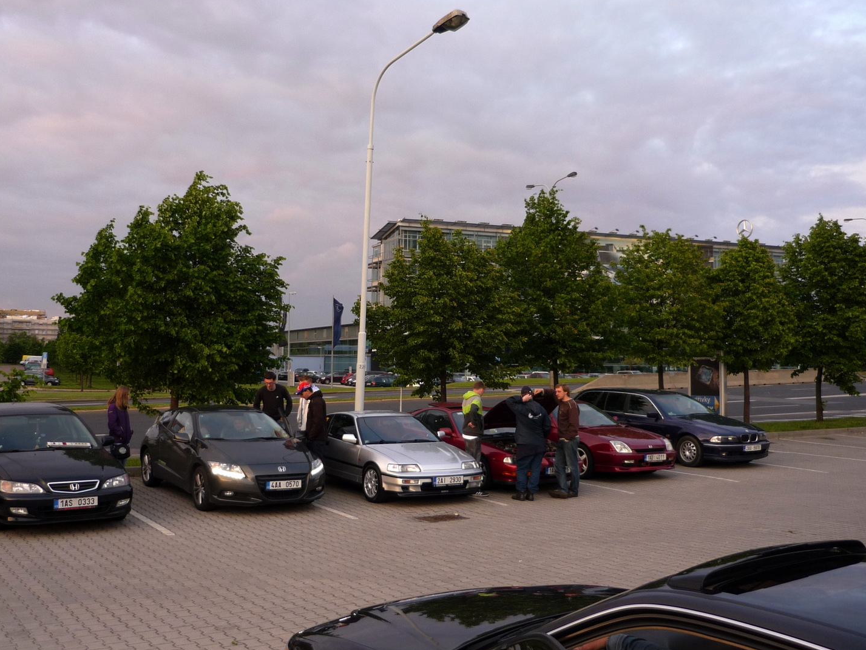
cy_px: 292
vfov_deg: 38.6
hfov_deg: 50.1
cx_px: 396
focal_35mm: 37
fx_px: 926
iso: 100
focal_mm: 5.5
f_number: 2.8
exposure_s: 1/30
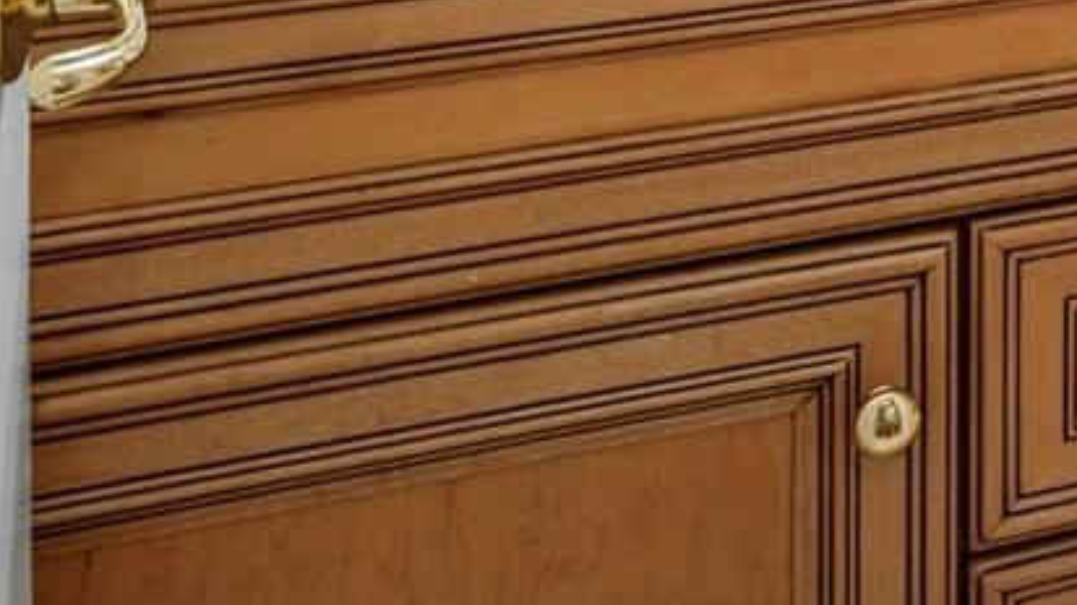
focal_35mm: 75
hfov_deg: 22.3
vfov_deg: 13.2
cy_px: -713
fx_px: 2142
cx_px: 1687
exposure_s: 1/2
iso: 400
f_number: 8
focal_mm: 18.5
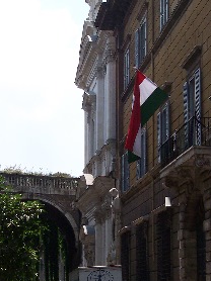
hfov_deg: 18.0
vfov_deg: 23.8
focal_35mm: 82
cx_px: 122
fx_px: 667
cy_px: 174
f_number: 4.8
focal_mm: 8
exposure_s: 1/500
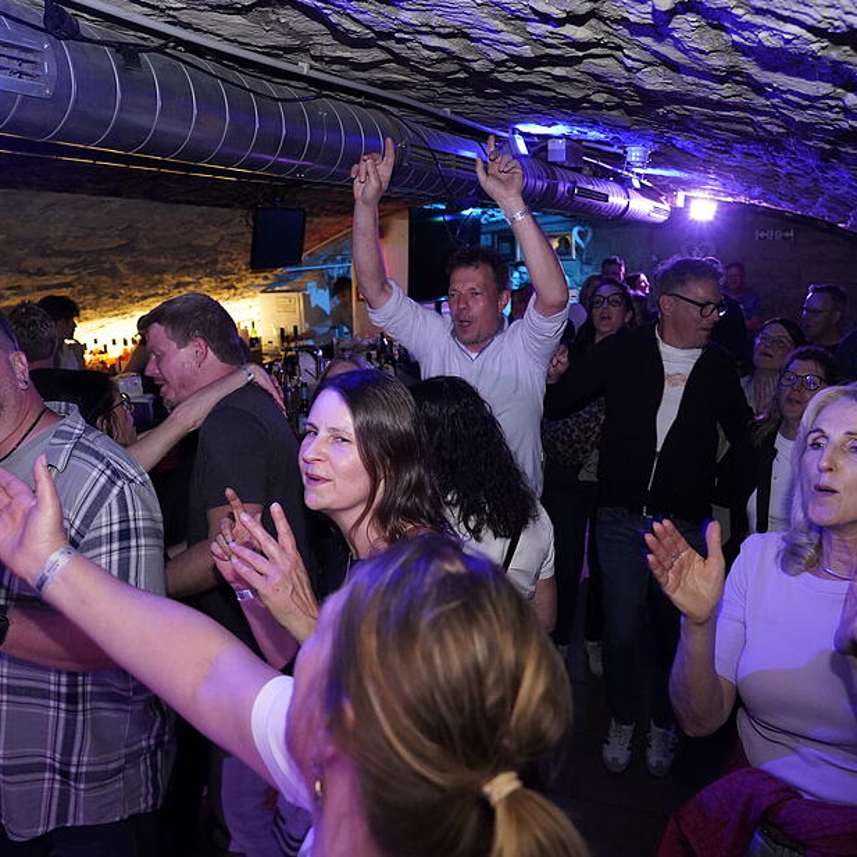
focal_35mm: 31
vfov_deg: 52.5
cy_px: 430
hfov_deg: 52.5
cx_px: 435
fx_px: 868
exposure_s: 1/80
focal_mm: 24
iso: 6400
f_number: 4
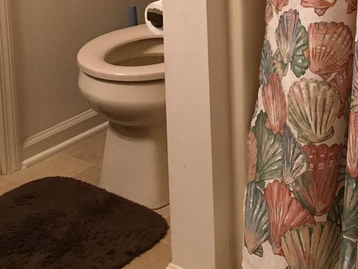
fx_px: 983
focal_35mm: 95
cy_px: -92
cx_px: 282
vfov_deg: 14.8
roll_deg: +1.2
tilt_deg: -12.3
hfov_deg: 20.4
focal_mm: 4.15
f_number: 2.2
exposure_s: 1/30
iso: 125
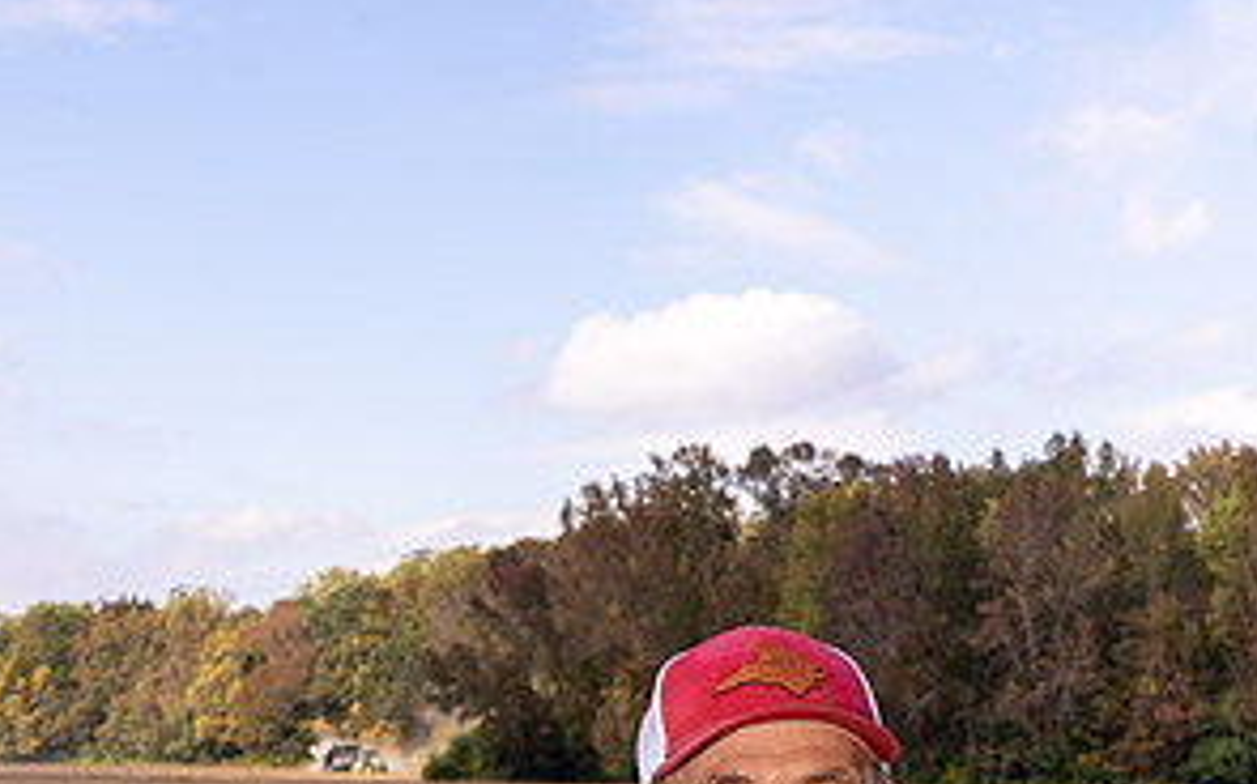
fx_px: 2397
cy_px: 912
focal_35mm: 70
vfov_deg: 17.8
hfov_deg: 29.4
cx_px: 631
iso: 250
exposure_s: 1/250
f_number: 10
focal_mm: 45
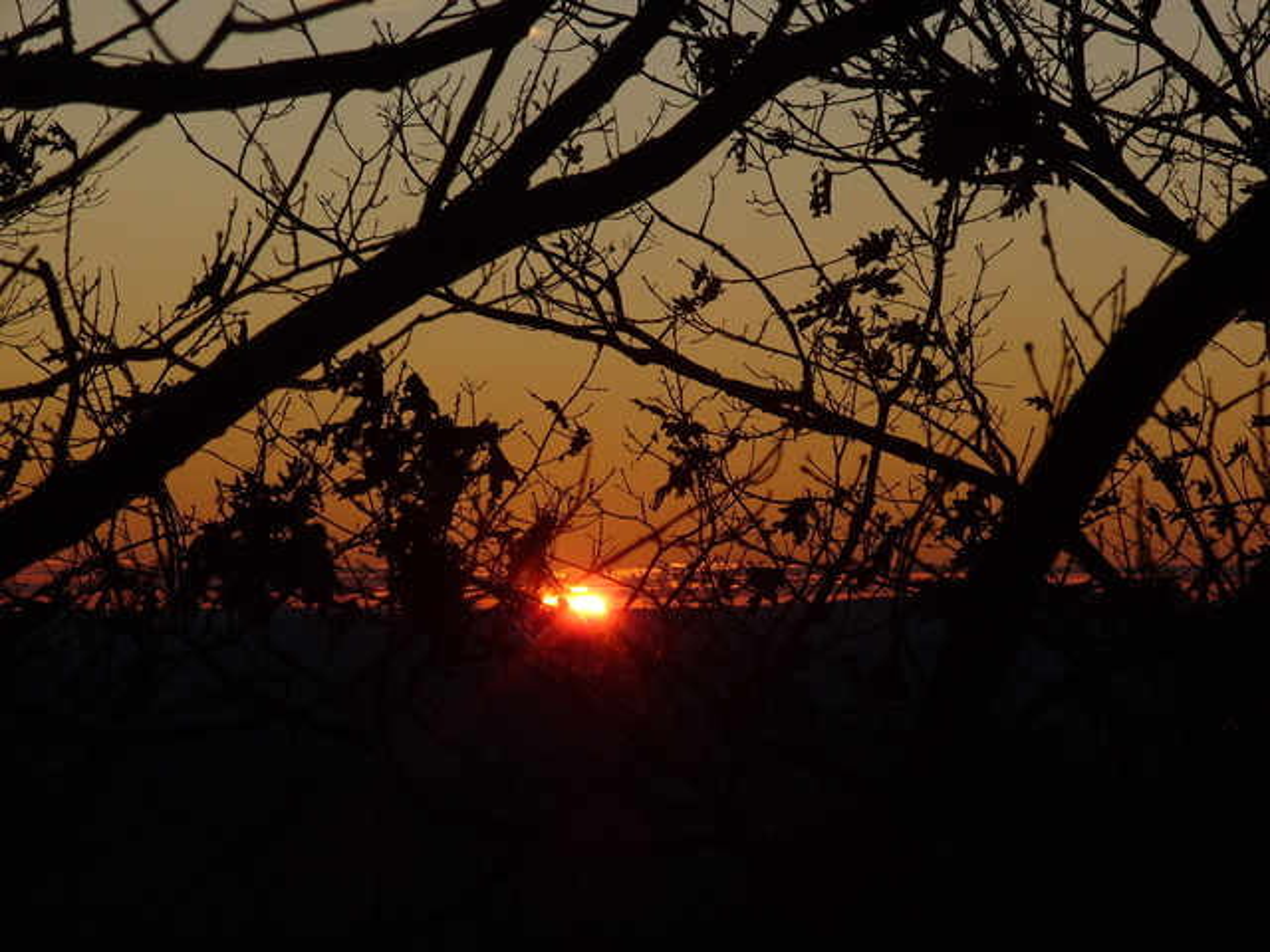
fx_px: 6420
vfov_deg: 8.5
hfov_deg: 11.3
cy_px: 476
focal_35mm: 175
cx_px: 635
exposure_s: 1/1000
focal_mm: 39
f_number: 5.4
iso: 100
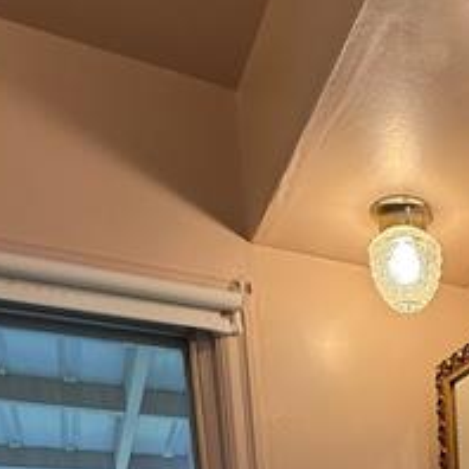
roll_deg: +2.3
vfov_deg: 25.6
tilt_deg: -7.6
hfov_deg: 31.8
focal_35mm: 48
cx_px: 500
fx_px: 736
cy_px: 718
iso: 250
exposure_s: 1/120
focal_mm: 2.22
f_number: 2.2
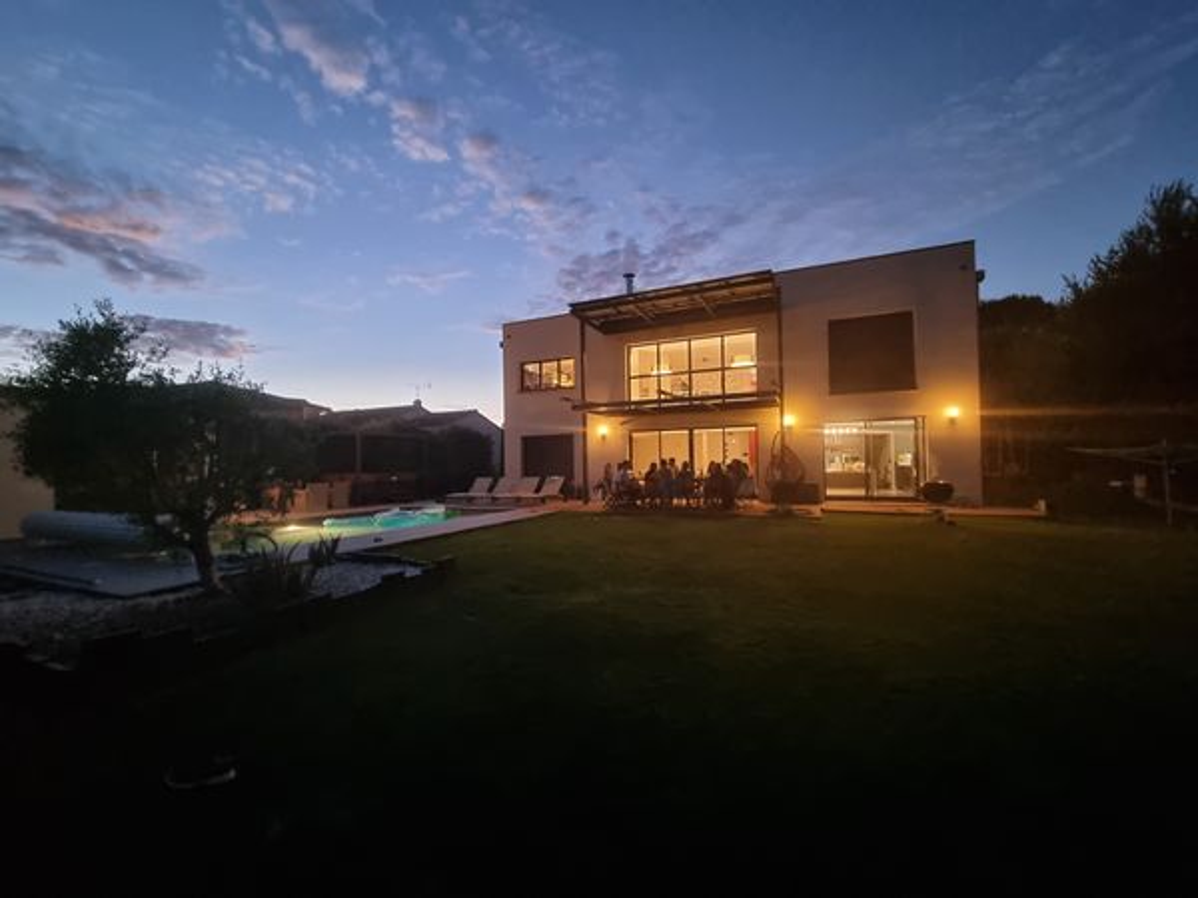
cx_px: 599
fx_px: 450
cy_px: 449
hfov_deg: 106.2
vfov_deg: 89.9
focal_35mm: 13
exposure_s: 1/25
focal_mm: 2.2
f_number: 2.2
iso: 800
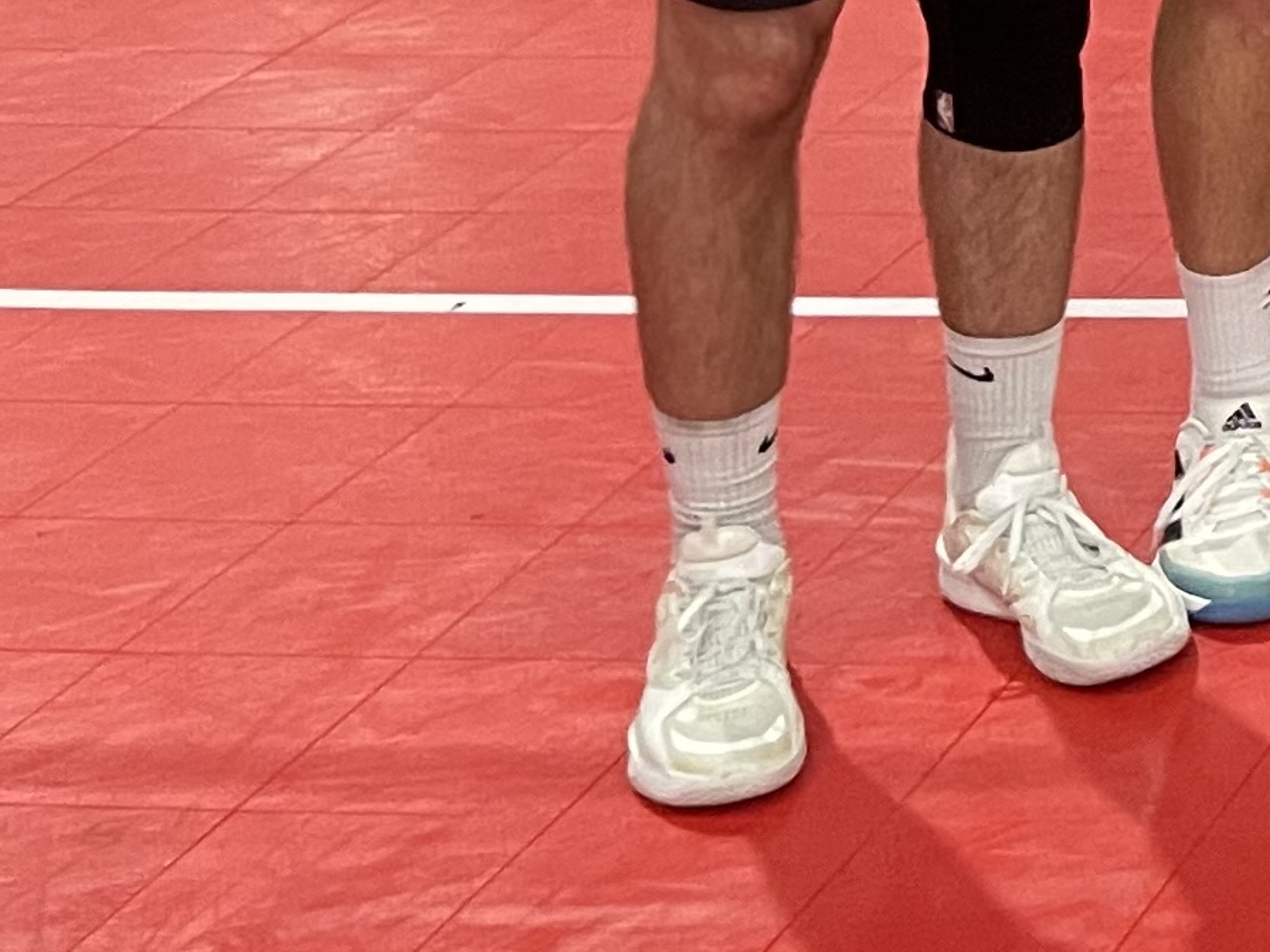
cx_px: 2772
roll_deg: -0.3
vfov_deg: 11.8
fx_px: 4293
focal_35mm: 117
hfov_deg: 13.6
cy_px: -722
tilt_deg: -7.8
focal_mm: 4.2
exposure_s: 1/60
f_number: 1.6
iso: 320
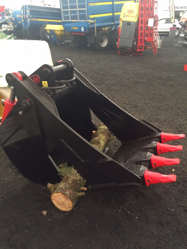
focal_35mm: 29
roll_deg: -3.2
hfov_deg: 48.2
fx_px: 209
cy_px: 124
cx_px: 94
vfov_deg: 61.7
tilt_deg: -26.2
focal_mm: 4.15
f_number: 2.2
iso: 250
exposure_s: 1/33
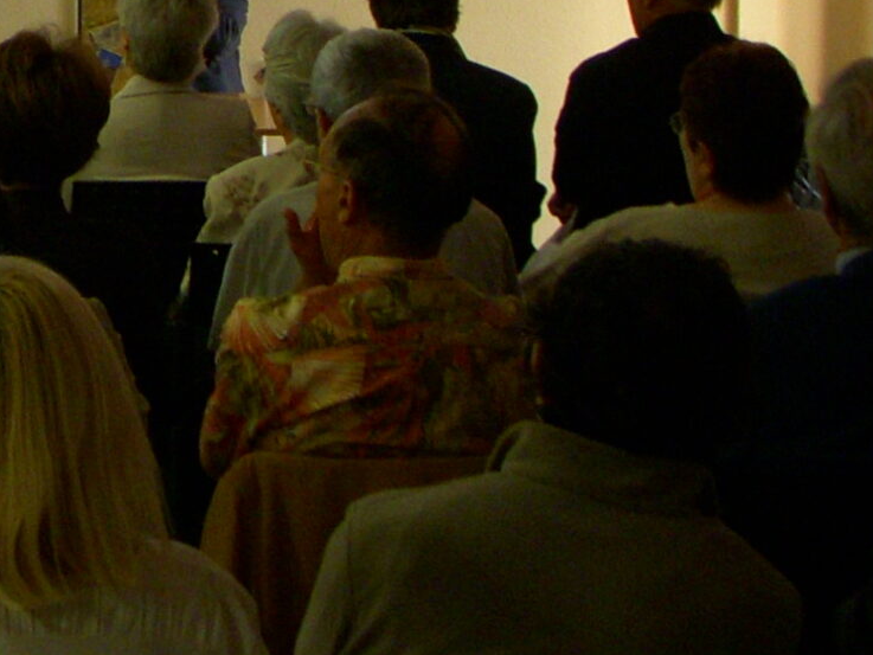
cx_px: -253
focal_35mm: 132
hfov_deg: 14.3
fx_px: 3330
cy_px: -140
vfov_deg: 11.0
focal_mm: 6.3
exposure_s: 1/15
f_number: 3.3
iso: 200
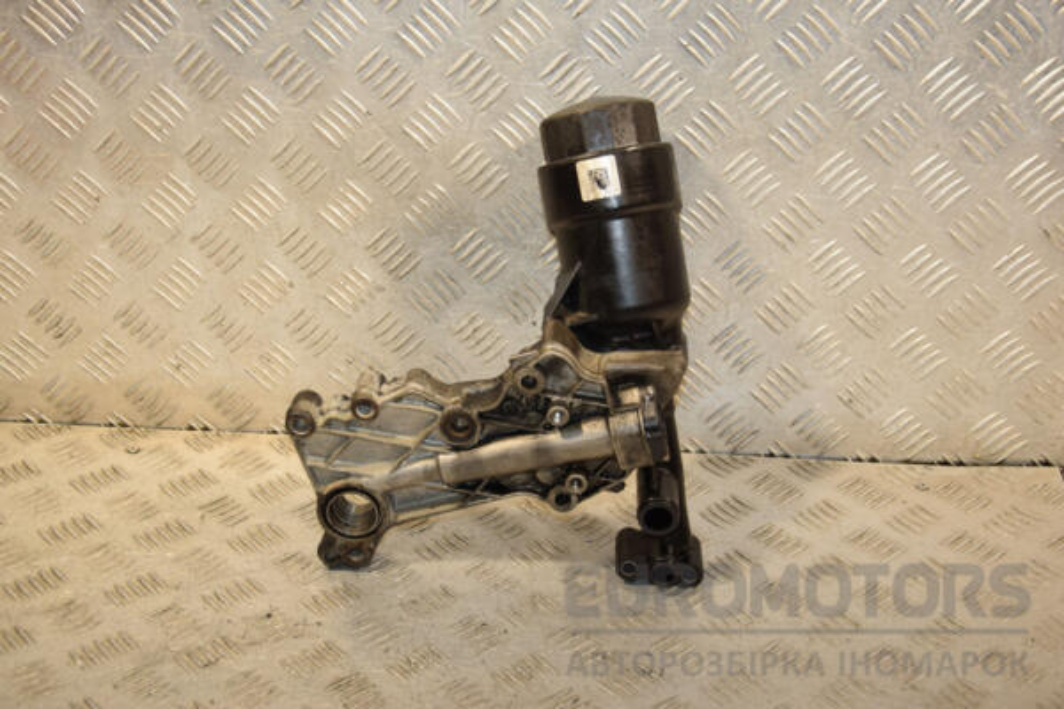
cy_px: 354
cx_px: 532
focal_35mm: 57
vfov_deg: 23.8
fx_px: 1685
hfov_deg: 35.1
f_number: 5
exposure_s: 1/200
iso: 800
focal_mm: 38
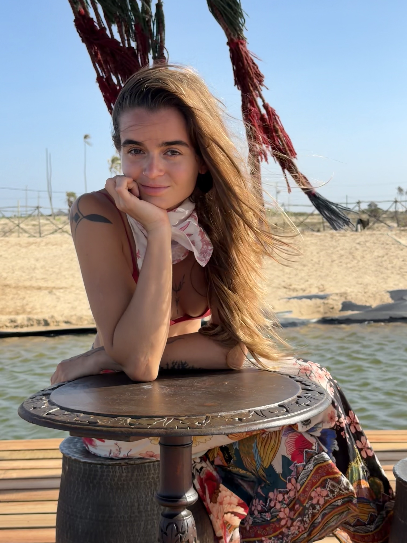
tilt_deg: -2.5
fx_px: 752
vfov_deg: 39.7
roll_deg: +0.6
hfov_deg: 30.3
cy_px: 272
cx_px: 204
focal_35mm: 48
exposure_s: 1/3096
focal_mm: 6.76
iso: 64
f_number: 1.78
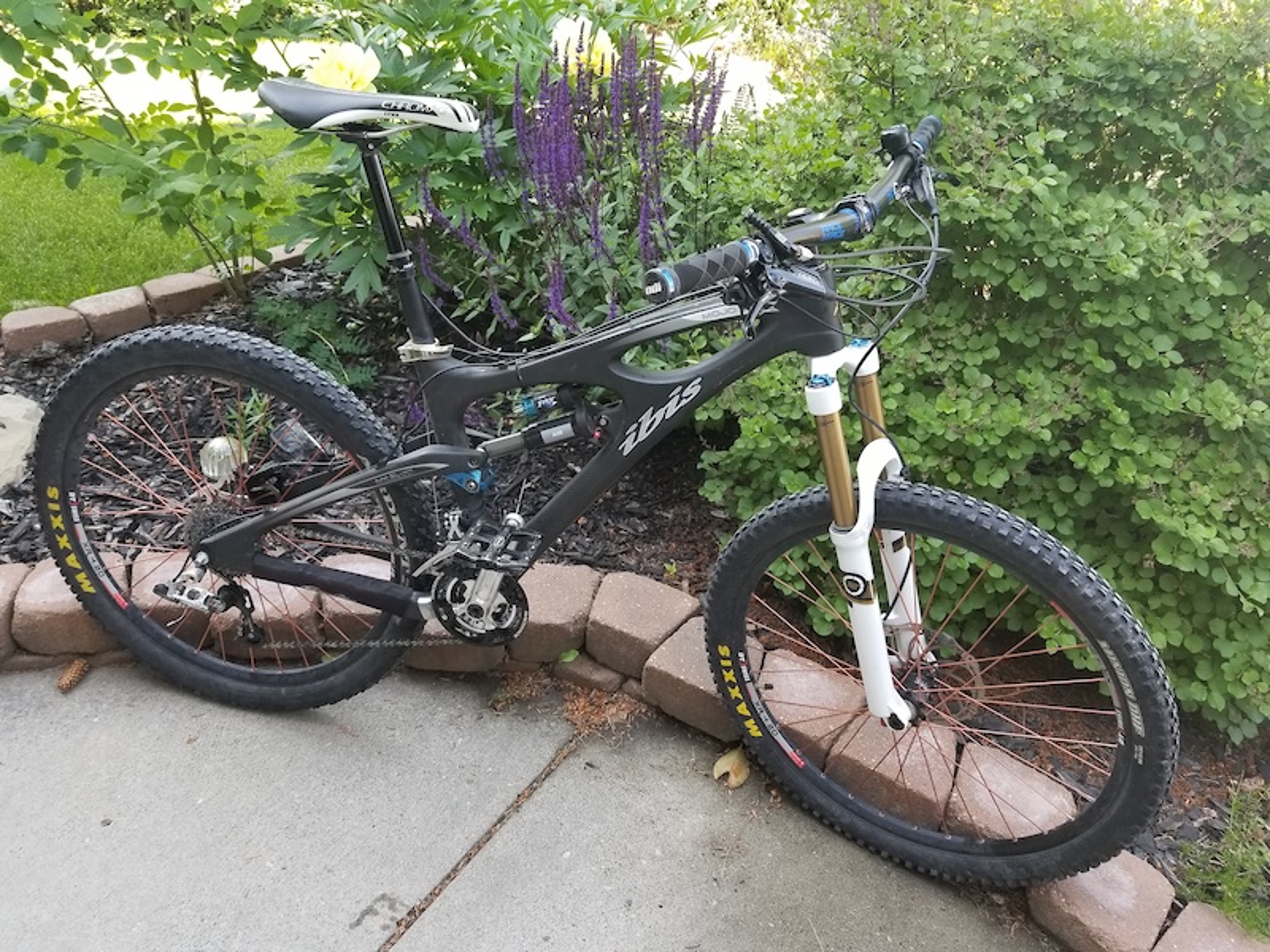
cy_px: 476
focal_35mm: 26
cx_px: 635
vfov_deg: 53.1
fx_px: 954
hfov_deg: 67.3
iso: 80
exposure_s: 1/100
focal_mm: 4.25
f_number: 1.7
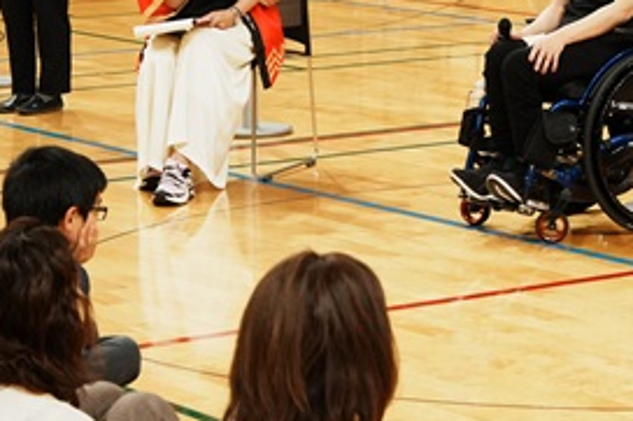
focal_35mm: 160
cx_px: 605
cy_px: 95
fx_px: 2809
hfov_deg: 12.7
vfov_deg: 8.6
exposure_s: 1/80
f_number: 7.1
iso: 1600
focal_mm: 72.4
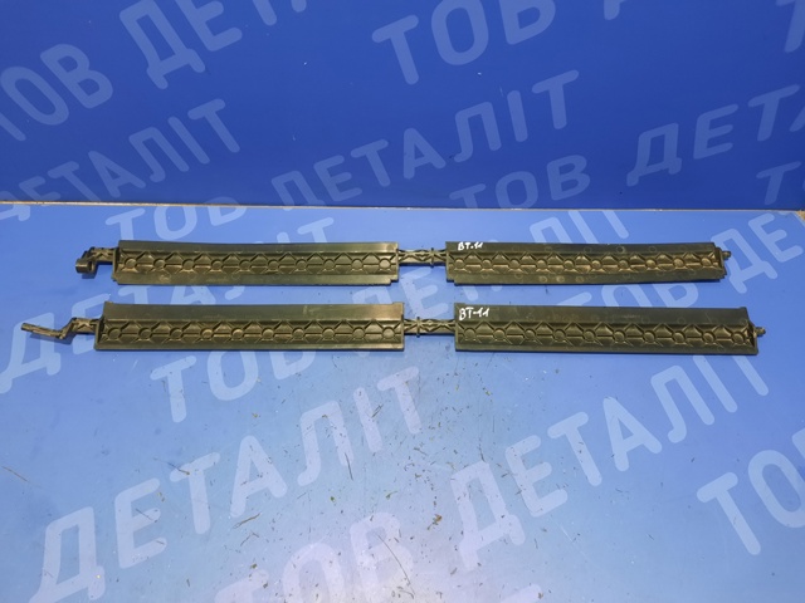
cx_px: 402
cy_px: 302
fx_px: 581
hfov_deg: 69.4
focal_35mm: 25
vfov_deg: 54.9
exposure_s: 1/24
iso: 320
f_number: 2
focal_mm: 4.6
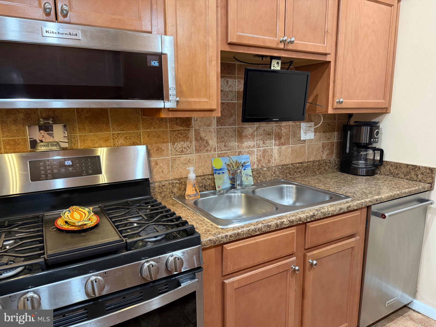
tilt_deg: -10.2
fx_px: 302
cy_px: 164
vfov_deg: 56.8
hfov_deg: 71.6
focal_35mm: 24
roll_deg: +1.5
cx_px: 218
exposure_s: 1/60
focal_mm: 6.76
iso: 320
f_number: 1.78
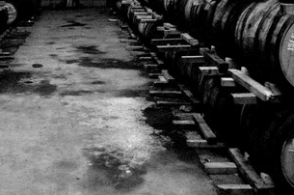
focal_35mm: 62
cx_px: 78
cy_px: 11
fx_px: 505
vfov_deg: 21.2
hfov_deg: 31.9
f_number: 3.5
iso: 1250
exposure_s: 1/30
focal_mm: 18
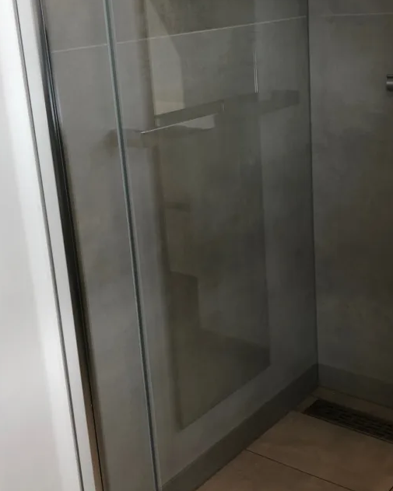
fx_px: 756
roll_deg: +5.4
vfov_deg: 36.0
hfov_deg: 29.1
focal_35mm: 52
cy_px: 226
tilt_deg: -17.6
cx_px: 233
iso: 25
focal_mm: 4
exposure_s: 1/50
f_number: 1.8
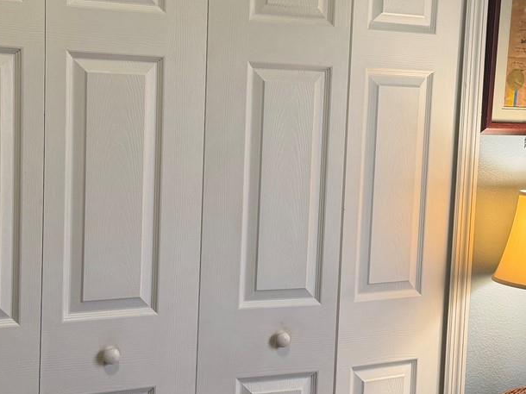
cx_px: 305
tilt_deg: -5.9
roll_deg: -2.0
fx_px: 957
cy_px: 185
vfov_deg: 23.3
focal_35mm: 63
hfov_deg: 30.7
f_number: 1.78
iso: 125
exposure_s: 1/60
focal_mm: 6.76
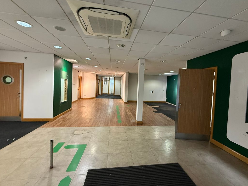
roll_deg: -2.1
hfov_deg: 98.1
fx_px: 107
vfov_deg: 81.7
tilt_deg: -1.2
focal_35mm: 15
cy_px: 90
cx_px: 130
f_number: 2.2
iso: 500
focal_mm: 2.22
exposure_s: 1/100
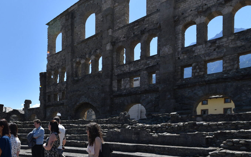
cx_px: 32
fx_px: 185
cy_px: 131
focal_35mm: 27
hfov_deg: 59.7
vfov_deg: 43.4
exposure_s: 1/1250
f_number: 7.1
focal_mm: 14
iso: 250
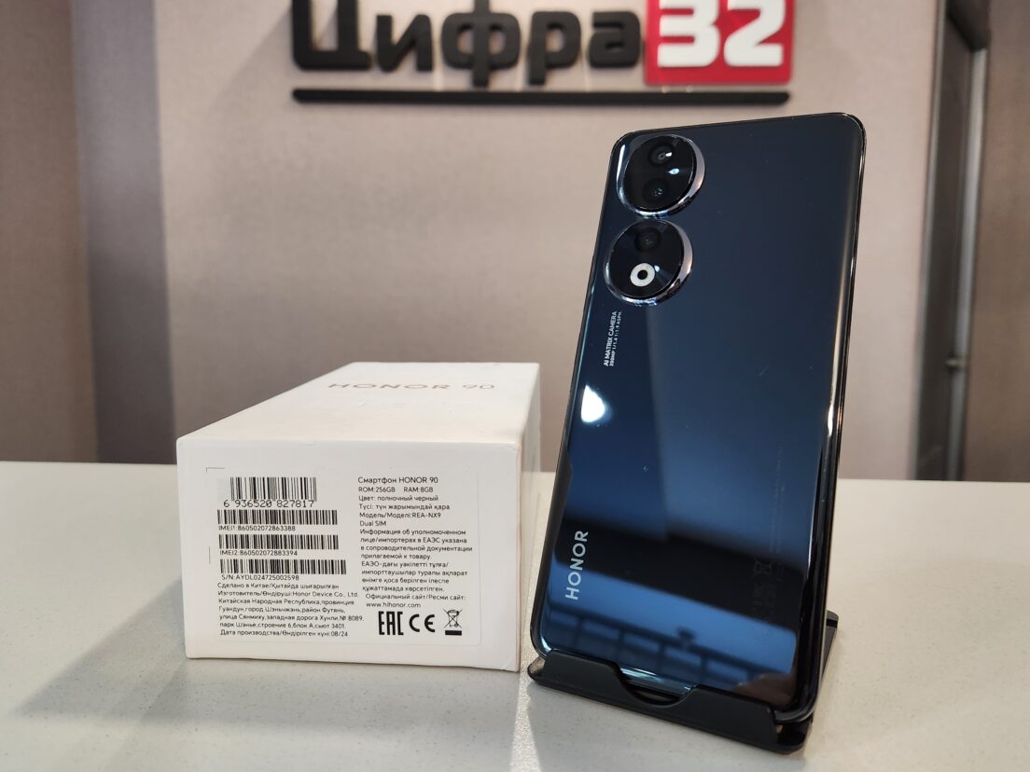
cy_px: 362
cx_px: 500
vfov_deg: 54.8
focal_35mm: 25
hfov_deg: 69.4
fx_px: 744
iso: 250
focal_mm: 5.4
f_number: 1.8
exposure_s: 1/100
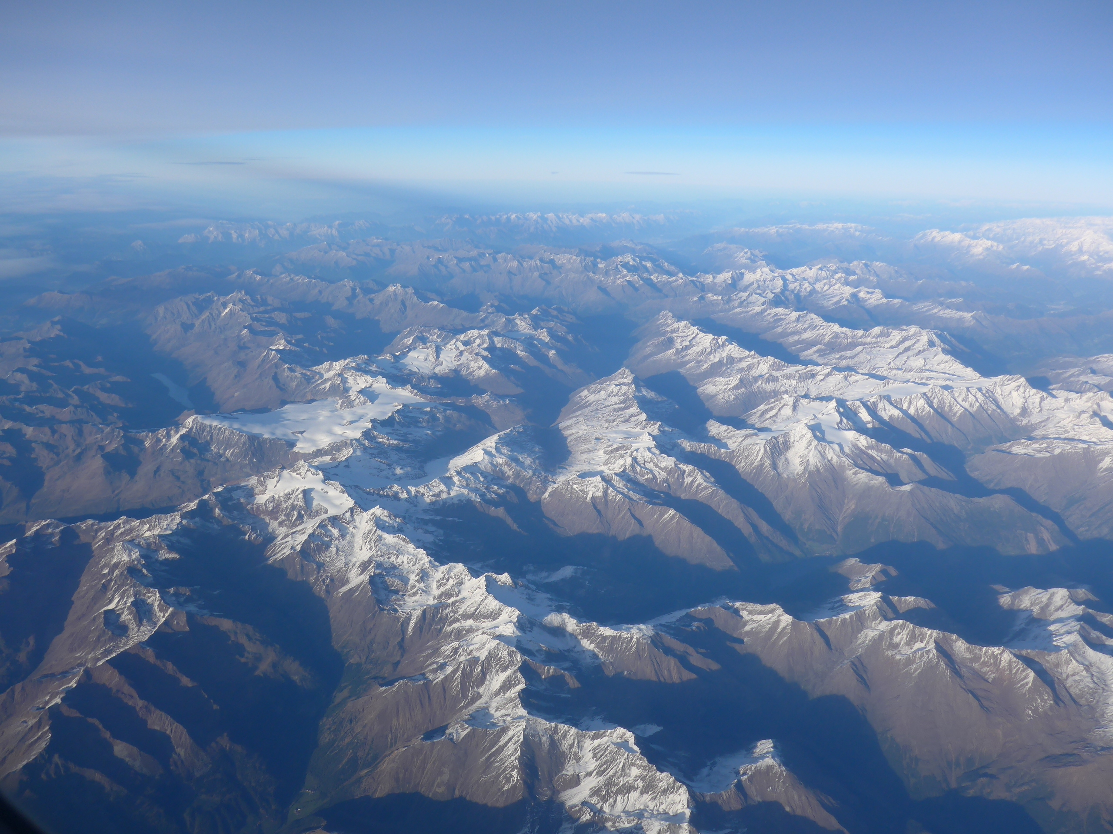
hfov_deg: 61.7
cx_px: 556
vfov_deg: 48.2
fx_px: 932
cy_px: 417
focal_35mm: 29
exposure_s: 1/1300
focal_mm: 6
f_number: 2.8
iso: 80
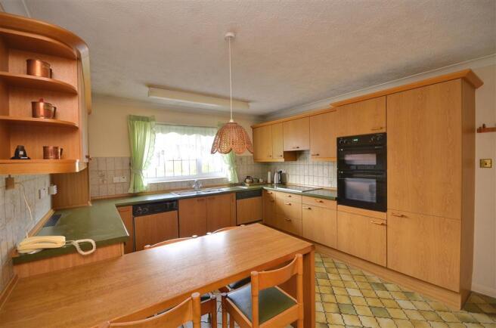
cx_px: 248
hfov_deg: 100.5
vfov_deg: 77.0
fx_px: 206
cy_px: 164
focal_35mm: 15
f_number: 9
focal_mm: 10
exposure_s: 1/5
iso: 200
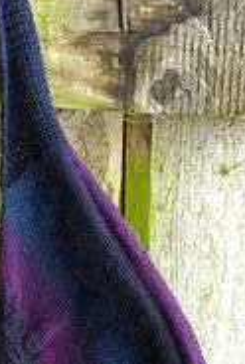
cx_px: -25
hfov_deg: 5.2
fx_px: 2678
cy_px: 287
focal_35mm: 264
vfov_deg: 7.8
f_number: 7.1
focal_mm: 65
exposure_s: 1/60
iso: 1000
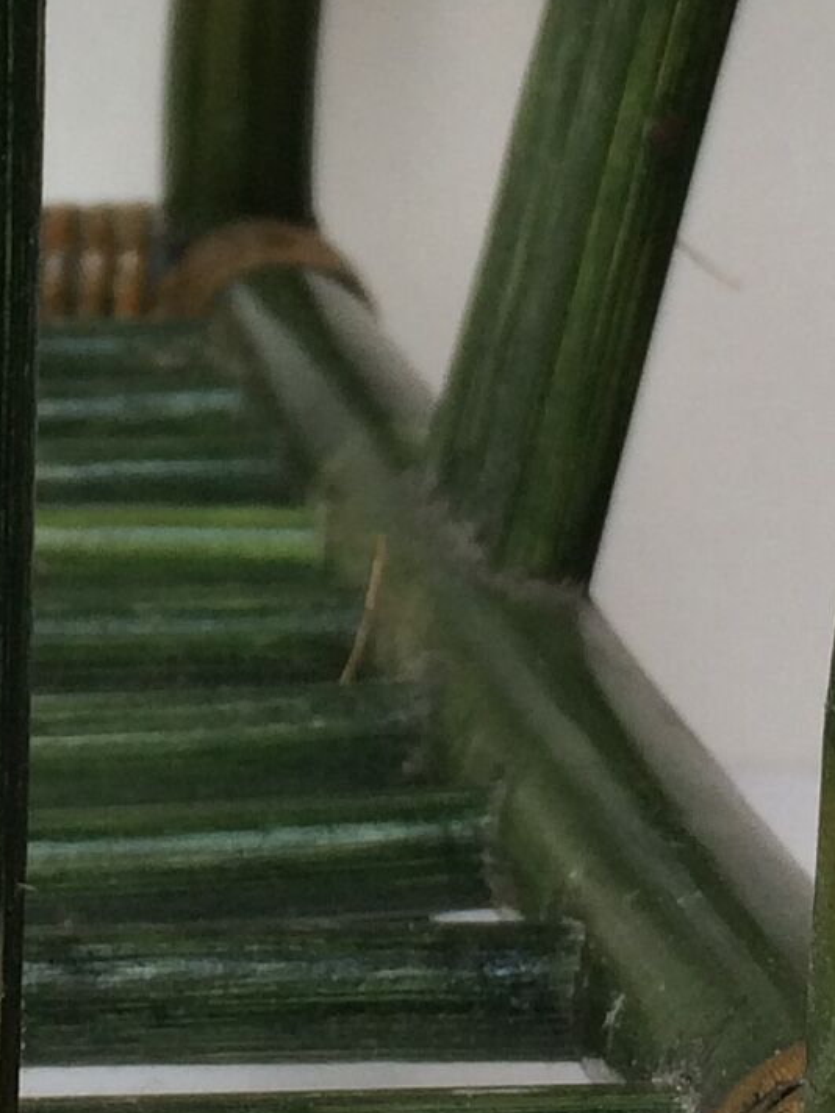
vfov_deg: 14.5
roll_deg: -0.8
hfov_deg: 11.0
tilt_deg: -5.5
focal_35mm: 133
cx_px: -99
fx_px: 4278
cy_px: -116
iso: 40
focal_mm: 4.15
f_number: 2.2
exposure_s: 1/50
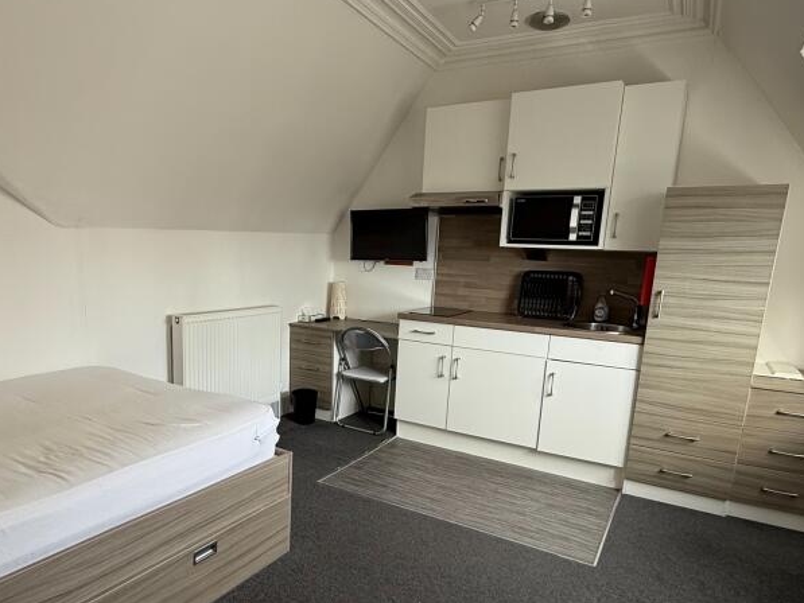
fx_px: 558
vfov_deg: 56.3
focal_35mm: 24
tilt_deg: -10.9
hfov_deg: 71.4
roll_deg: -2.8
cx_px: 358
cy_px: 370
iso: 100
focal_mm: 2.22
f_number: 2.2
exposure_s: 1/99
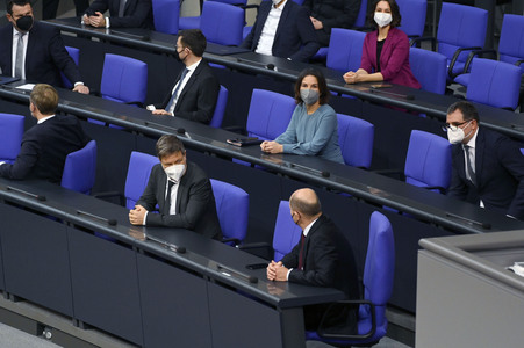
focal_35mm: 200
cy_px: 174
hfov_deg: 10.3
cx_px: 262
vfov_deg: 6.9
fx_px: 2909
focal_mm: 200
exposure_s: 1/320
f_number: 5.6
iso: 6400
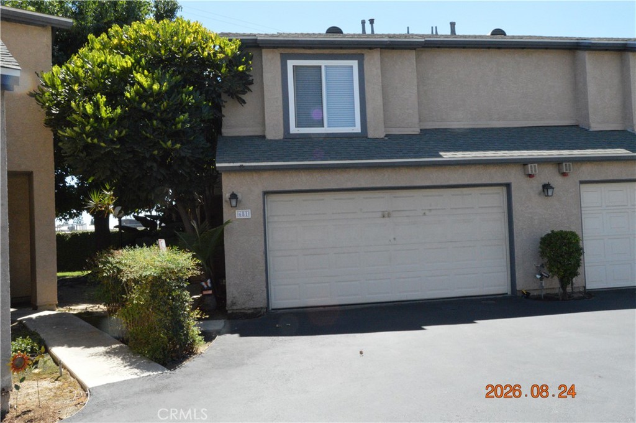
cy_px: 212
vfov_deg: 47.8
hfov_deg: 67.4
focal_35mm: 27
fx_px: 476
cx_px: 318
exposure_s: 1/500
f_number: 22
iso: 3200
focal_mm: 18
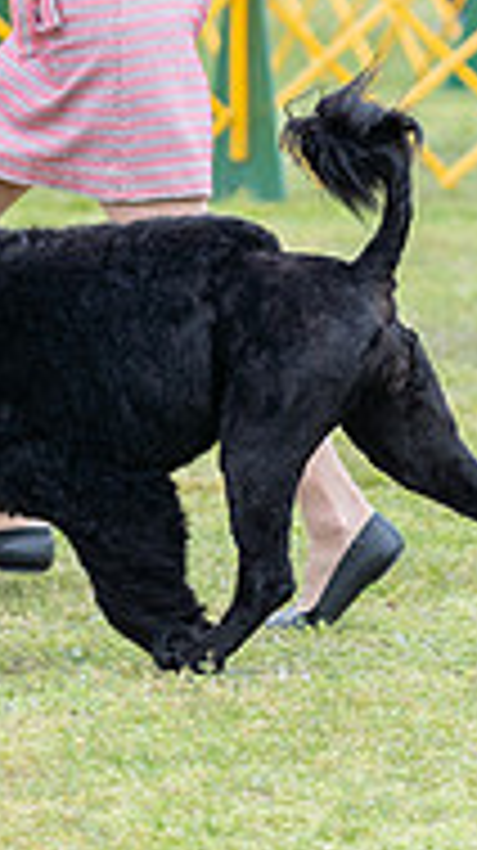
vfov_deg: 5.2
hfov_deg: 2.9
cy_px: -104
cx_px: 80
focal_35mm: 417
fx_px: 9397
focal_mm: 104
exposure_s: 1/500
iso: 100
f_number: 3.5
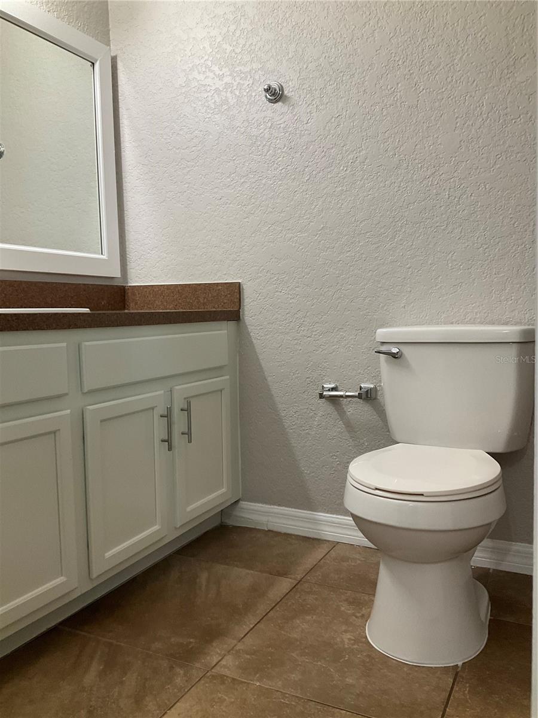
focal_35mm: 29
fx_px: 601
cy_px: 359
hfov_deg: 48.2
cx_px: 269
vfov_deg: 61.7
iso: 80
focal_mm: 3
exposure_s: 1/60
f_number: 1.8
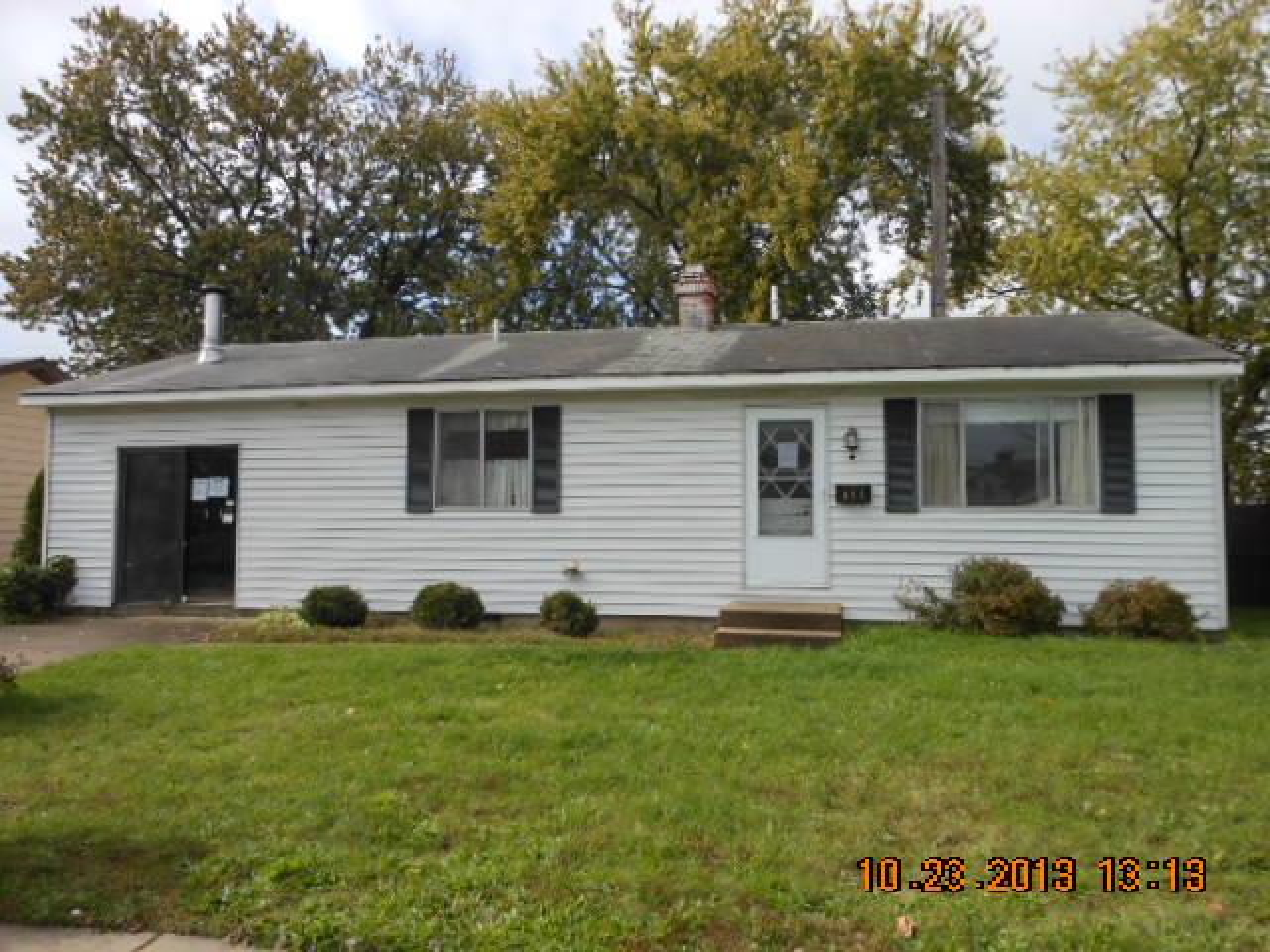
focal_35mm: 28
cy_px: 476
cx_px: 635
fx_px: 1027
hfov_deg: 63.4
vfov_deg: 49.7
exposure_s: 1/640
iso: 80
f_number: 3.7
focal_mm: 5
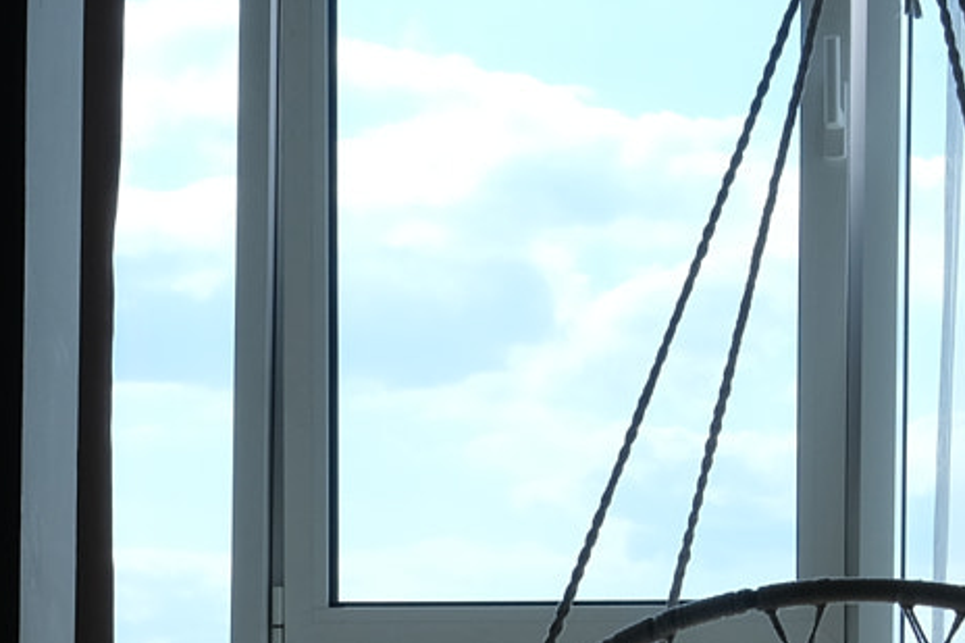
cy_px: 829
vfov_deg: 8.5
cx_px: -362
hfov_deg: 12.4
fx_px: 4260
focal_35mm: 159
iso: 160
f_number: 16
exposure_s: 1/25
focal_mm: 24
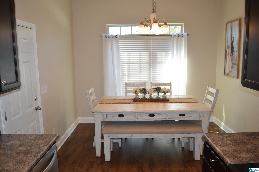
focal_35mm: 27
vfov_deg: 47.8
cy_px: 86
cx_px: 130
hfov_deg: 67.4
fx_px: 194
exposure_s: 1/125
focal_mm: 18
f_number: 4
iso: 400
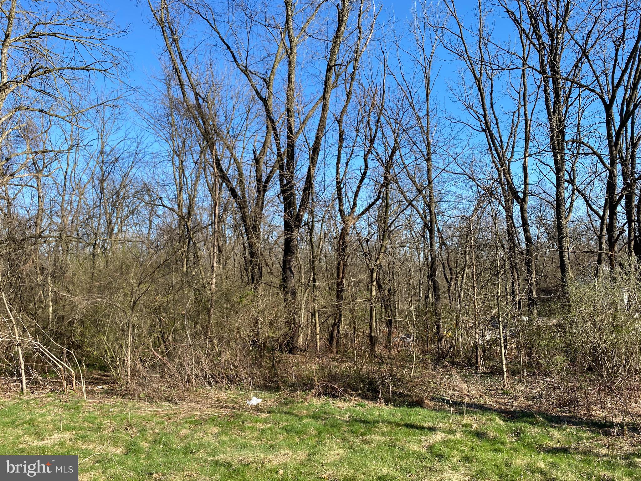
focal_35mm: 26
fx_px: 481
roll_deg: +0.5
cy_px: 240
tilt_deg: +4.2
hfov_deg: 67.3
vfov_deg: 53.1
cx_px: 320
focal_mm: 4.25
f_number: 1.8
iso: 32
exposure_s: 1/1232
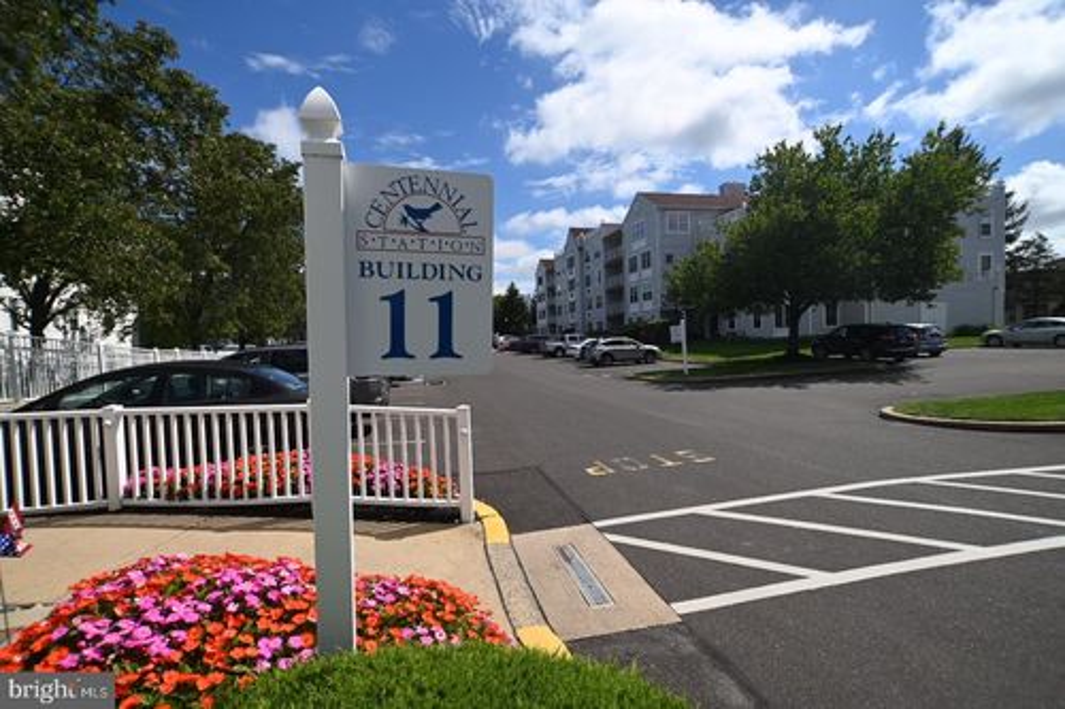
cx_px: 532
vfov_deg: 67.3
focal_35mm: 18
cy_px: 354
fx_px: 532
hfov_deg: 90.0
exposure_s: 1/500
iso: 100
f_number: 8
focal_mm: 18
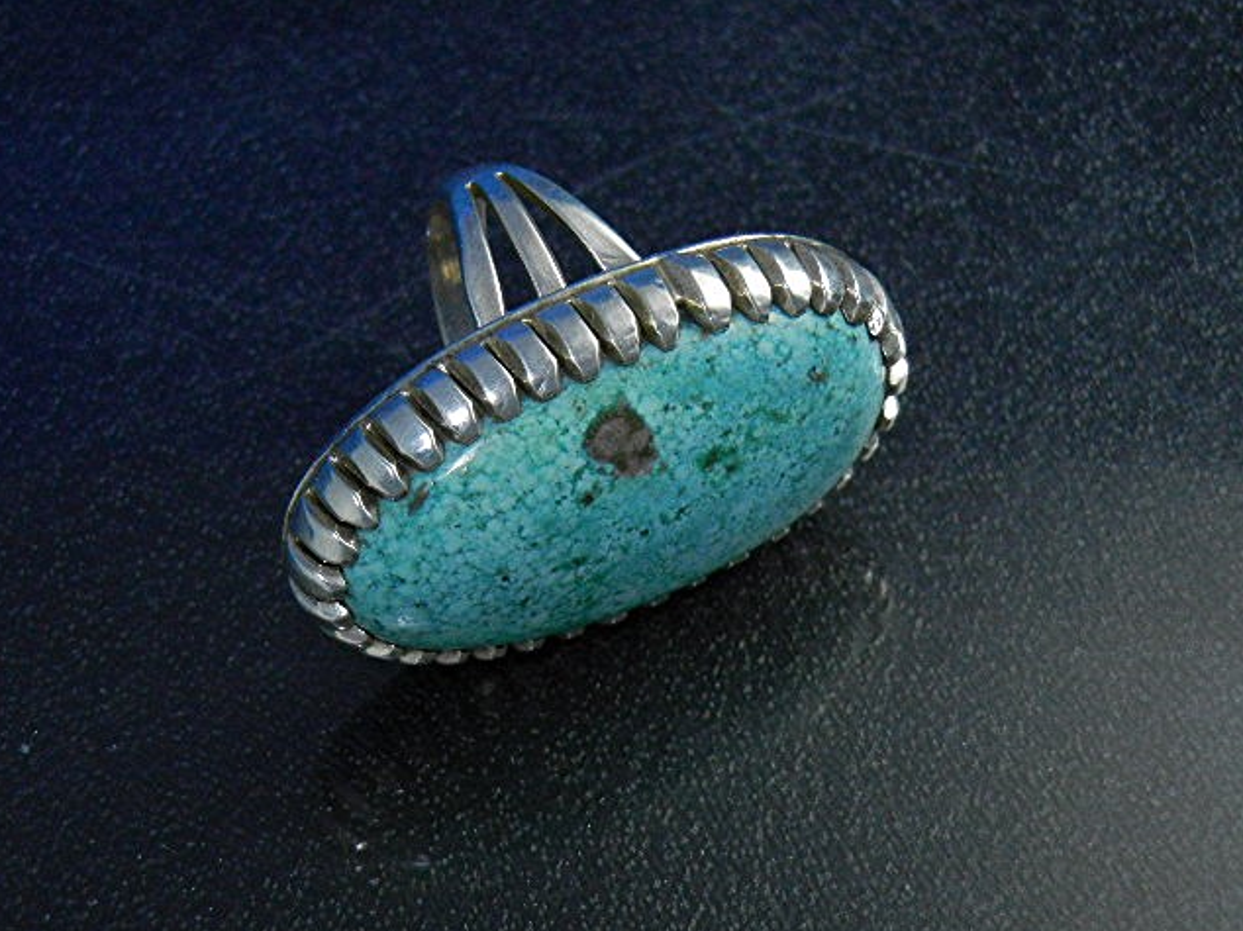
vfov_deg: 14.4
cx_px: 618
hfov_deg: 19.1
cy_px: 466
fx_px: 3697
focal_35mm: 103
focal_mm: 18.3
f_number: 9
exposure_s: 1/30
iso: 800
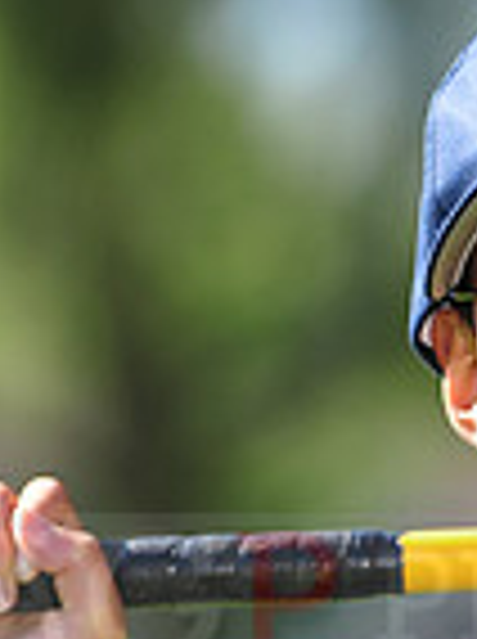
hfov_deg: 2.0
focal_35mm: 727
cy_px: 572
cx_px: 684
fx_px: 13398
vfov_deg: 2.7
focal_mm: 185
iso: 200
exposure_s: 1/500
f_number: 4.5
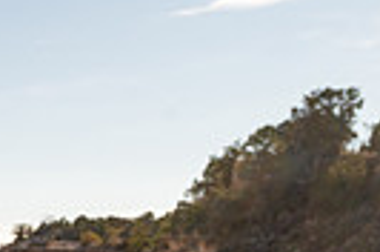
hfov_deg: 16.3
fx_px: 1106
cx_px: -314
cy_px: 478
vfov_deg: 11.8
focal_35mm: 105
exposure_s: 1/1250
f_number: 8
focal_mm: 24
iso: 400
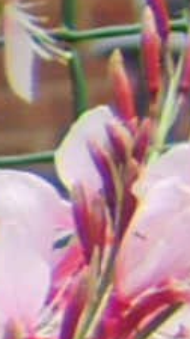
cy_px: 244
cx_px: 192
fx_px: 728
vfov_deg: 26.0
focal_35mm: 81
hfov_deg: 14.6
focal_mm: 7.8
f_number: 2.8
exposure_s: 1/160
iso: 50
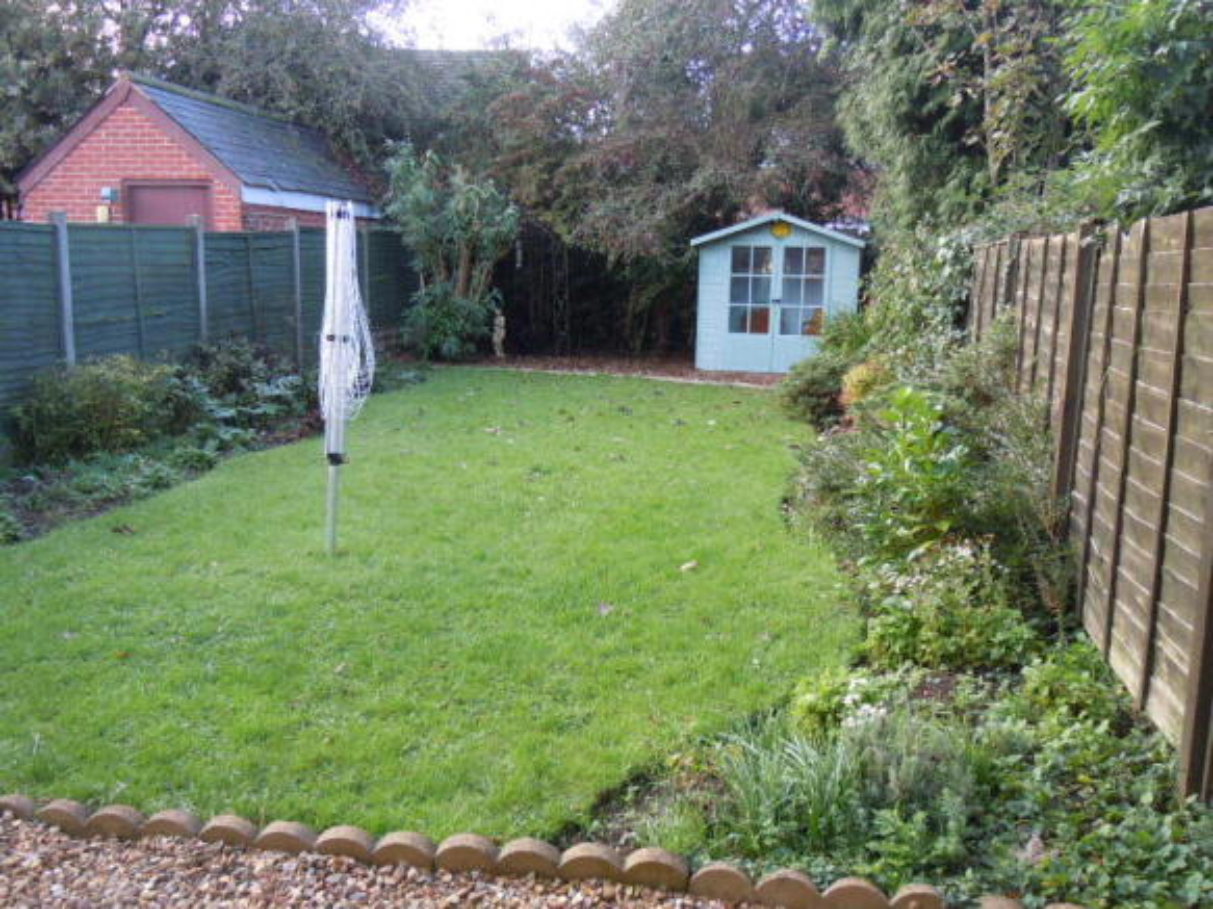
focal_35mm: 30
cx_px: 606
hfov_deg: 60.0
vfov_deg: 46.8
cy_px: 454
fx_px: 1051
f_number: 3.5
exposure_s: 1/60
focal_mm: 5.4
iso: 125
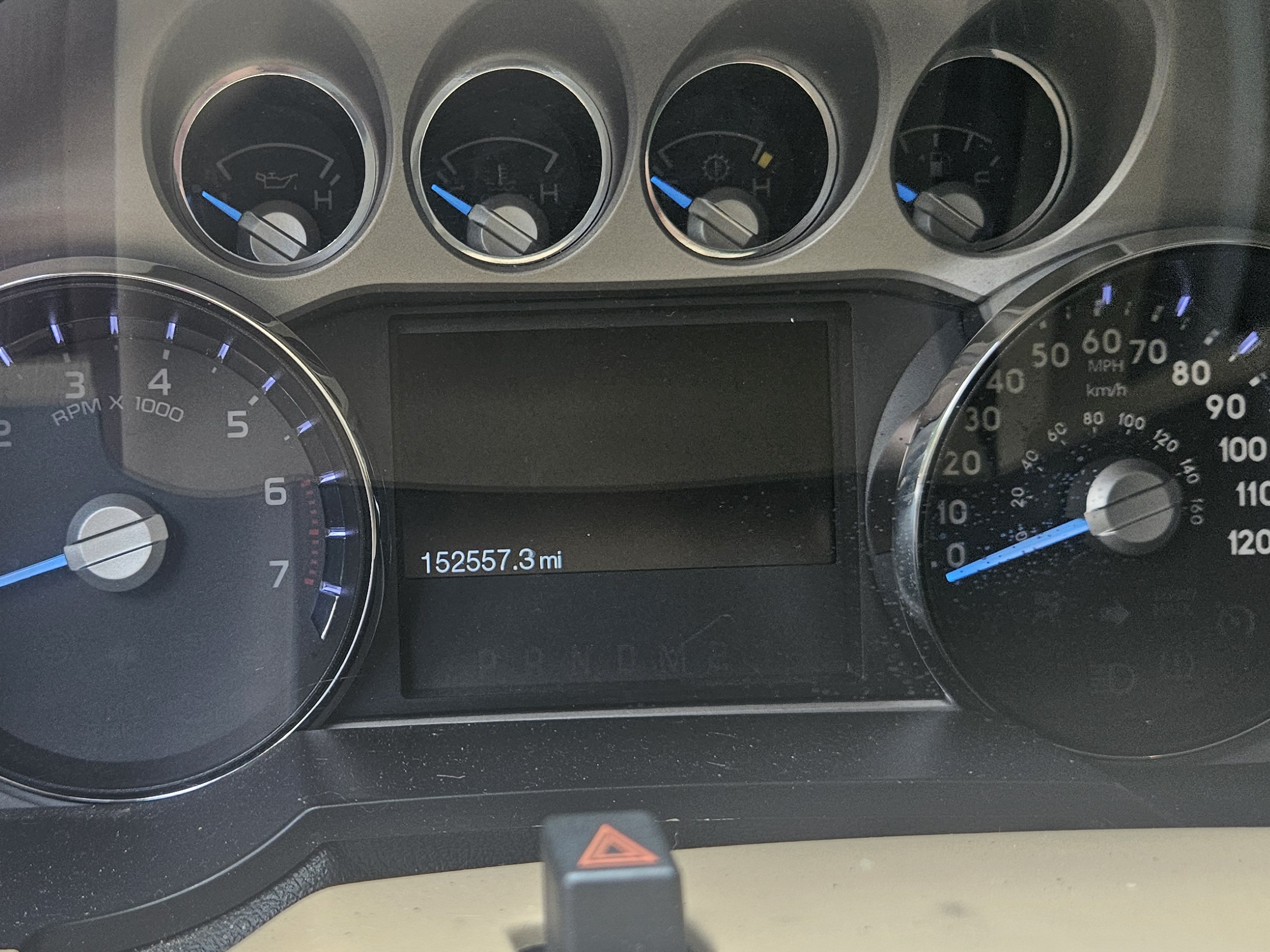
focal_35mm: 41
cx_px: 400
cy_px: 416
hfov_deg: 44.9
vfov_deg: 35.1
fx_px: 1504
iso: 100
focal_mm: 5.4
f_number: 1.8
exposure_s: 1/120
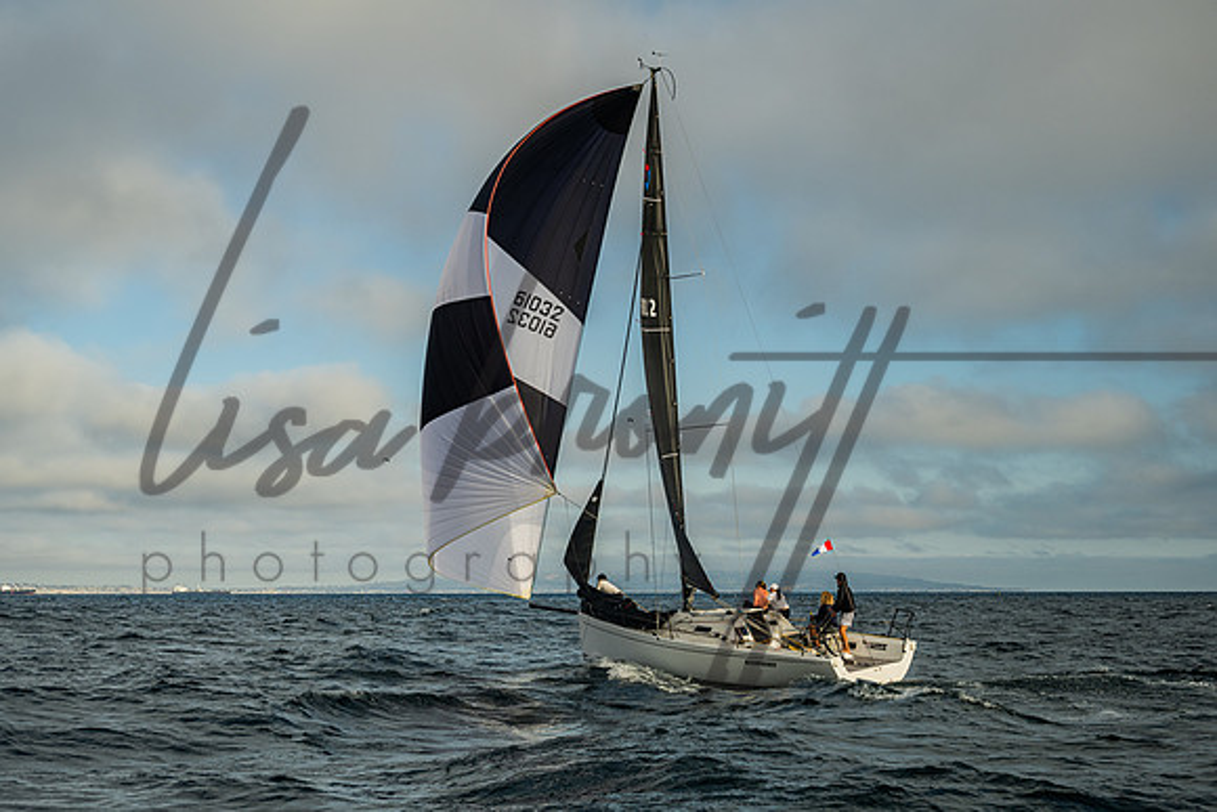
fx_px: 1770
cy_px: 406
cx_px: 608
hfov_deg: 37.9
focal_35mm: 52
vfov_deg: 25.8
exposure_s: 1/640
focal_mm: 51
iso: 250
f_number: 6.3
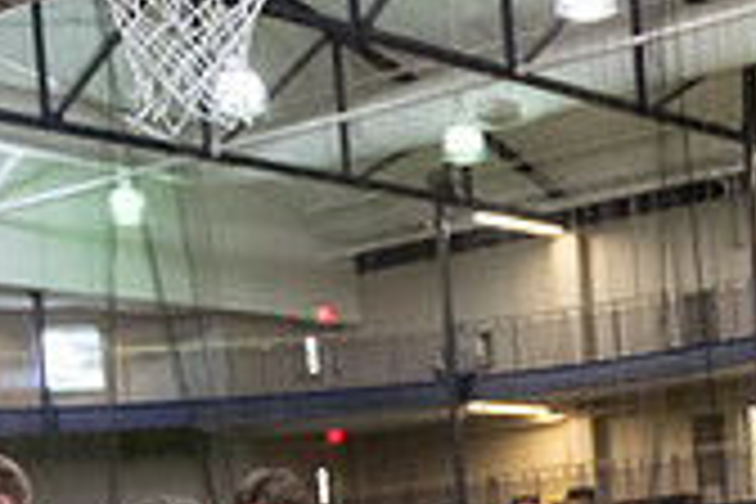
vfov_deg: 12.8
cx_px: 860
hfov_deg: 19.4
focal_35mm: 100
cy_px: 826
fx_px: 2100
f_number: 3.5
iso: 3200
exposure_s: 1/200
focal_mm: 29
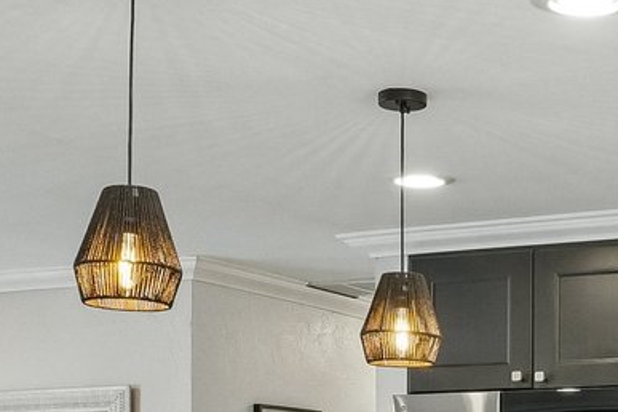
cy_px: 533
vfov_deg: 14.6
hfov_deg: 21.2
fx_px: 1545
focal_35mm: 90
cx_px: 717
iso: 1250
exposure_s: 1/45
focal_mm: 17
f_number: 8
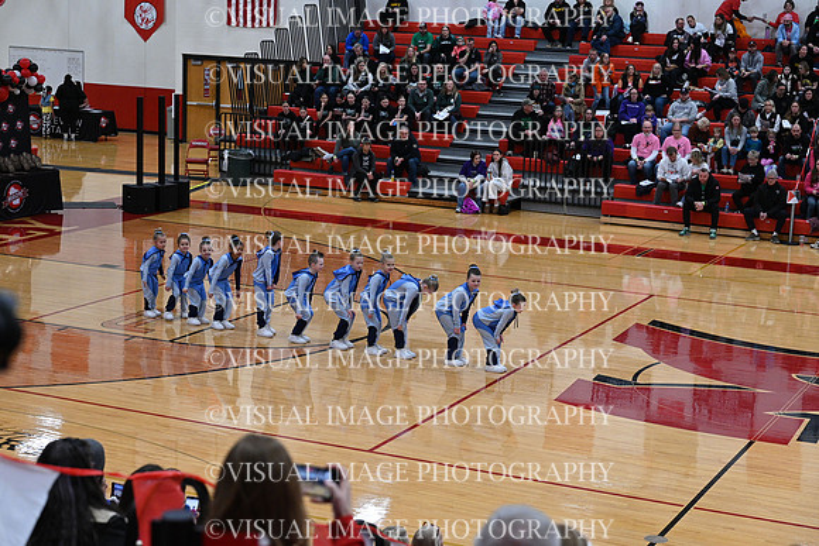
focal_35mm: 70
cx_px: 410
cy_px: 273
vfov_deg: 19.5
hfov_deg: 28.8
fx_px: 1593
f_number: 4
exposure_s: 1/400
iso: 4000
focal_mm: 70
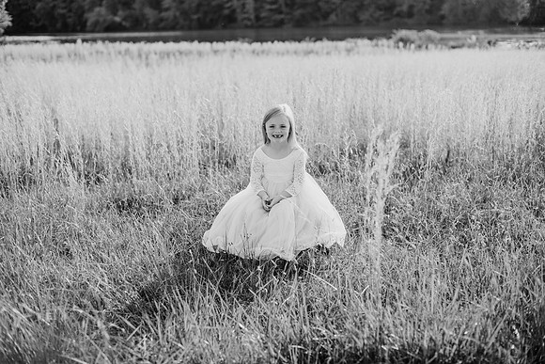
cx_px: 272
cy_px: 182
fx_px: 757
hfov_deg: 39.6
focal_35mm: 50
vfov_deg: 27.0
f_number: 2.5
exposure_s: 1/800
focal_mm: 50
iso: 125
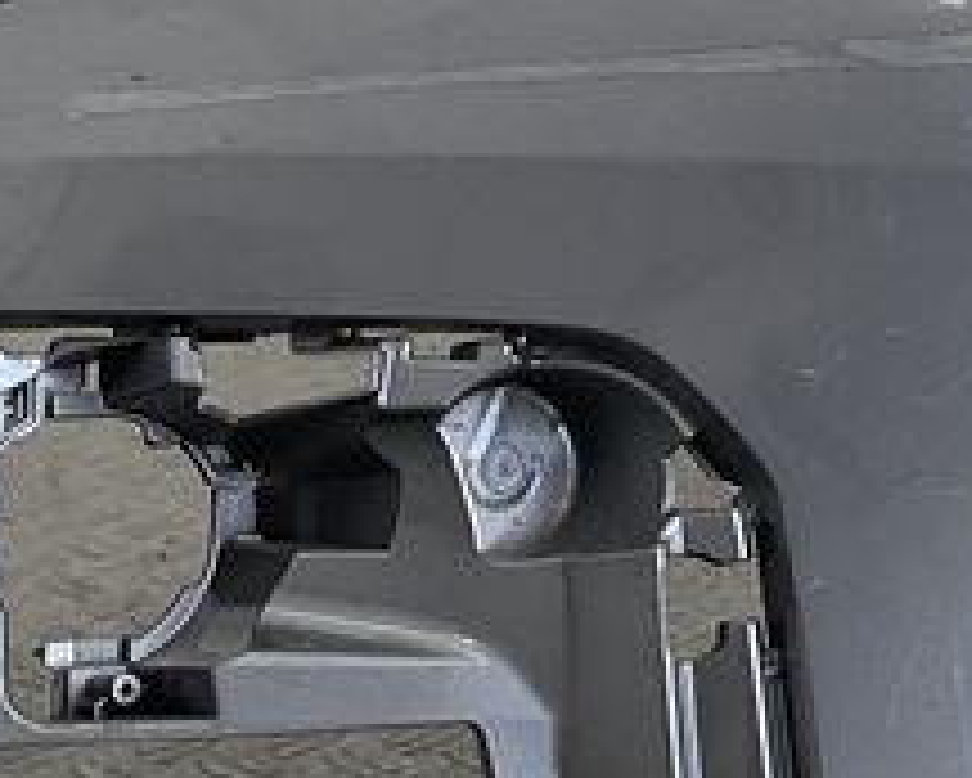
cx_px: 1282
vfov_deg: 11.5
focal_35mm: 132
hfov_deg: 14.0
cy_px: -135
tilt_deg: -12.0
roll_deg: -1.0
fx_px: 3799
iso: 16
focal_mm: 3
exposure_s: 1/154
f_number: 1.8
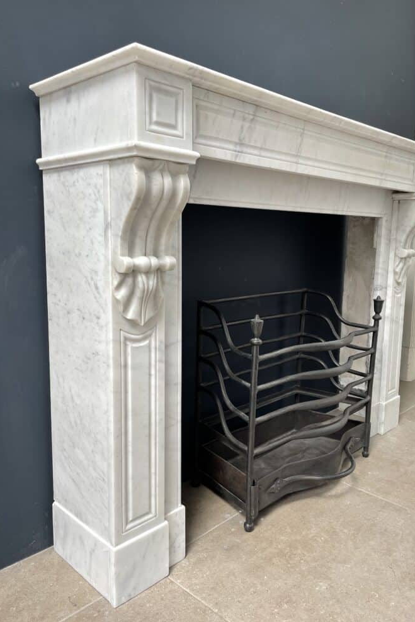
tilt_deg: -7.3
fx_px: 484
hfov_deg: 46.2
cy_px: 301
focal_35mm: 28
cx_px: 239
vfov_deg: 65.5
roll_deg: -0.9
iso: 64
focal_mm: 4.2
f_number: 1.6
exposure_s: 1/121
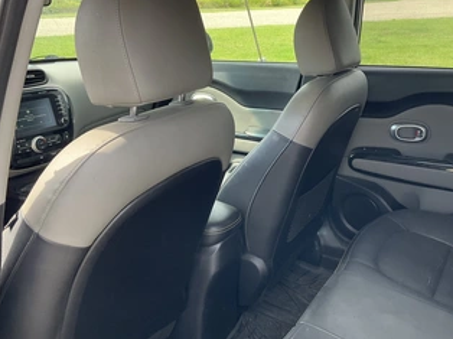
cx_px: 242
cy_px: 146
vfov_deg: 38.5
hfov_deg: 50.1
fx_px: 484
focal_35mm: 37
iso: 32
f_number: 1.8
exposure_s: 1/122
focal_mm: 3
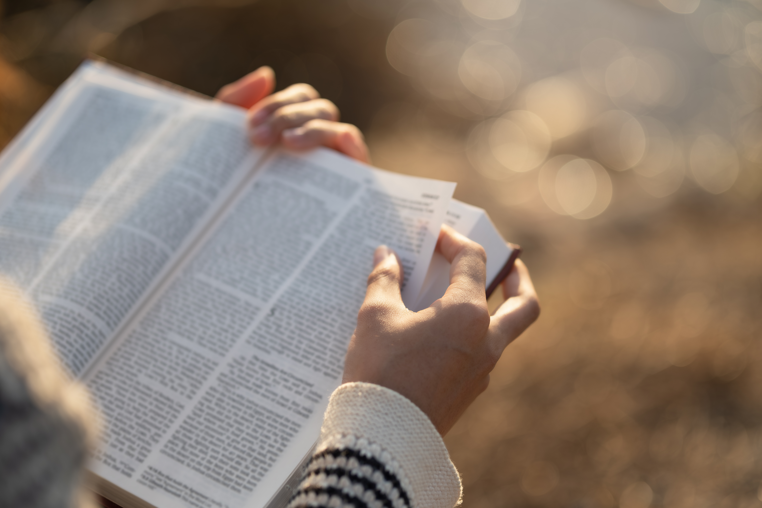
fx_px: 1778
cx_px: 381
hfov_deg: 24.2
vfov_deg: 16.3
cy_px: 254
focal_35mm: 84
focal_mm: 56
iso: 160
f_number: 1.6
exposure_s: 1/3200
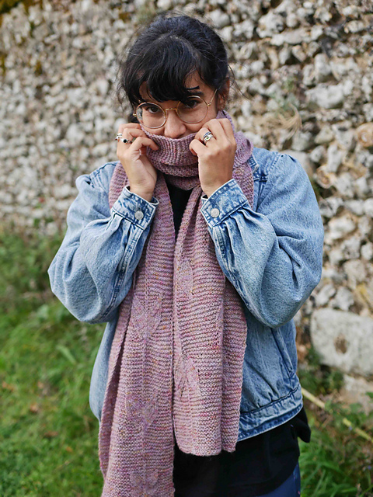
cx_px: 186
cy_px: 248
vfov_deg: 38.2
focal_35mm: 50
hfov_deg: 29.1
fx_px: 718
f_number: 2.5
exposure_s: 1/200
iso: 200
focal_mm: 25
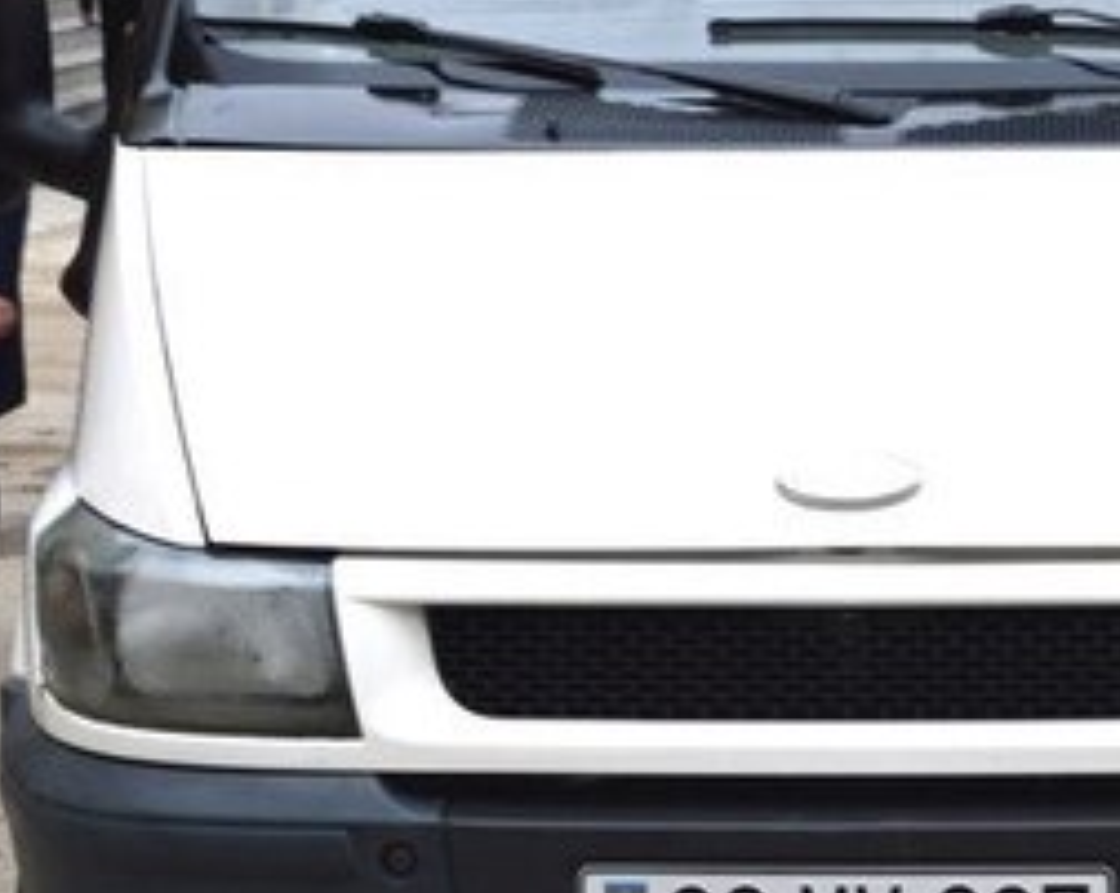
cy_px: 215
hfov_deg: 16.1
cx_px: 1067
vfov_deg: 13.0
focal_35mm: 118
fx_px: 3907
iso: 100
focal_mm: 32
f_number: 7.1
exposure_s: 1/200
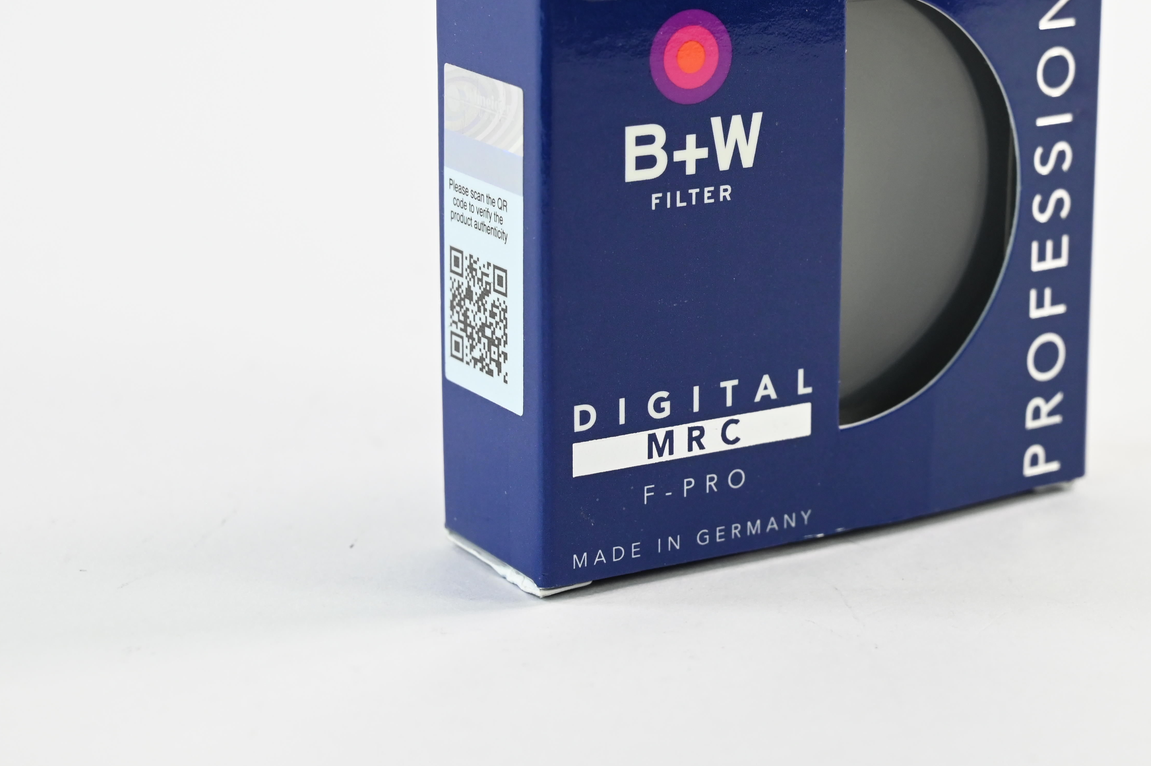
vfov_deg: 14.4
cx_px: 770
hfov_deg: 21.4
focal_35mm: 95
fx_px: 3035
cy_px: 264
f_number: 10
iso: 2000
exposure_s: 1/125
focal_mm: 70
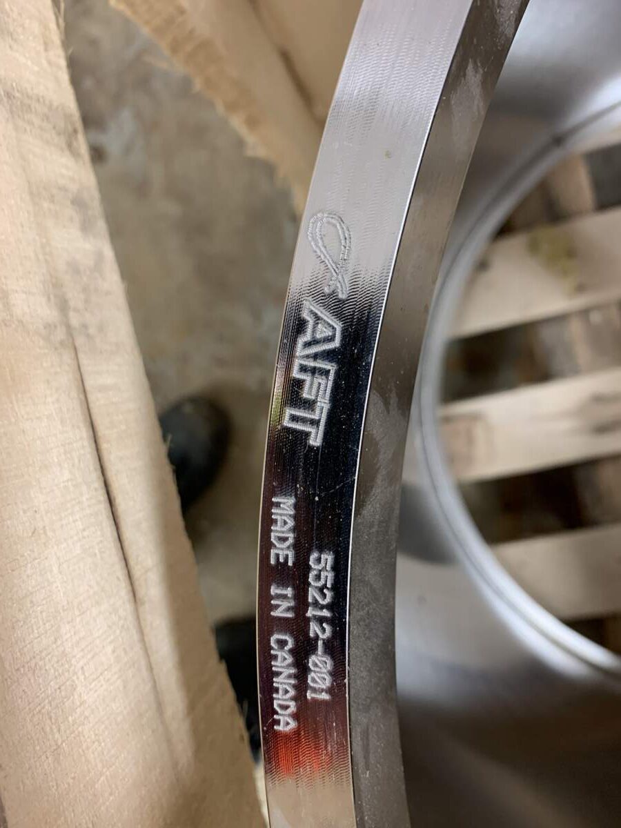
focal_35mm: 26
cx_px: 310
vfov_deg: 67.3
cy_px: 414
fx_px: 622
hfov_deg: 53.1
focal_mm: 4.25
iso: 125
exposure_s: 1/59
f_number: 1.8
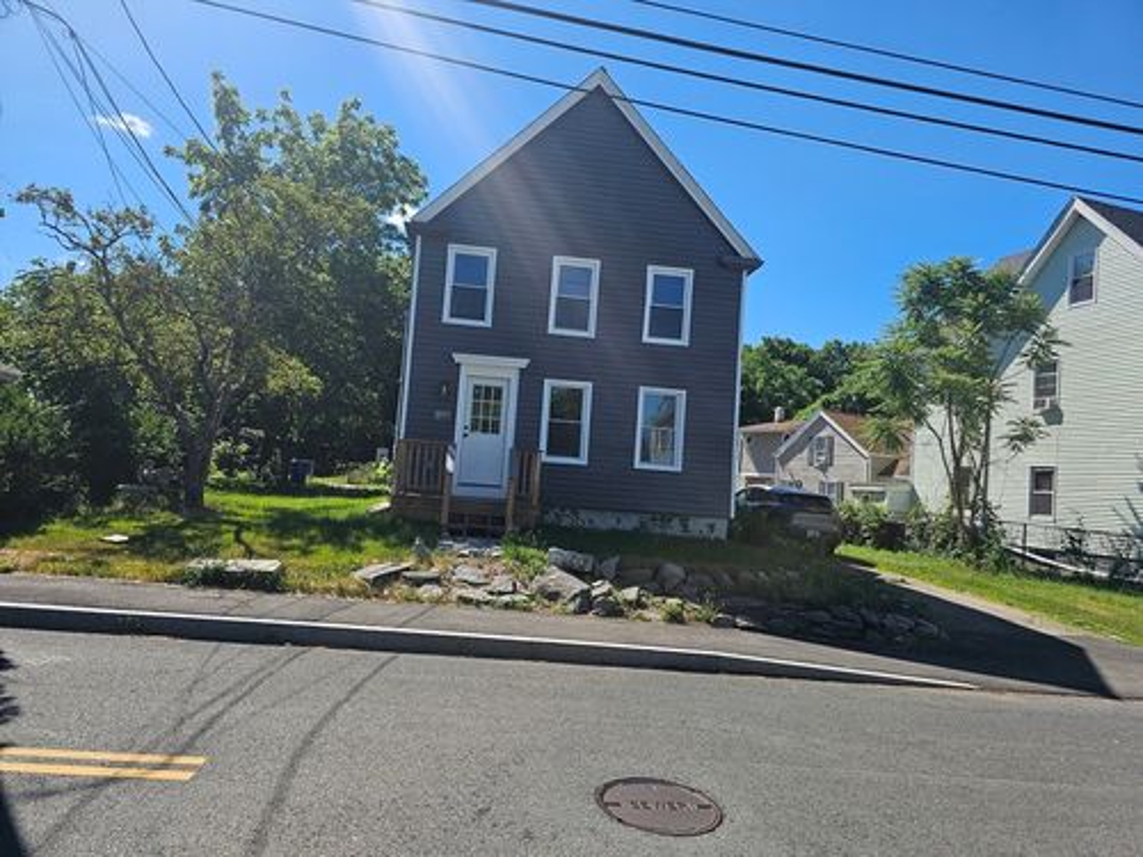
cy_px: 428
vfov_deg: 58.9
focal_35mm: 23
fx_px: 759
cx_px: 572
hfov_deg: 73.9
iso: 10
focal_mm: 6.3
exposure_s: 1/664
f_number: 1.7
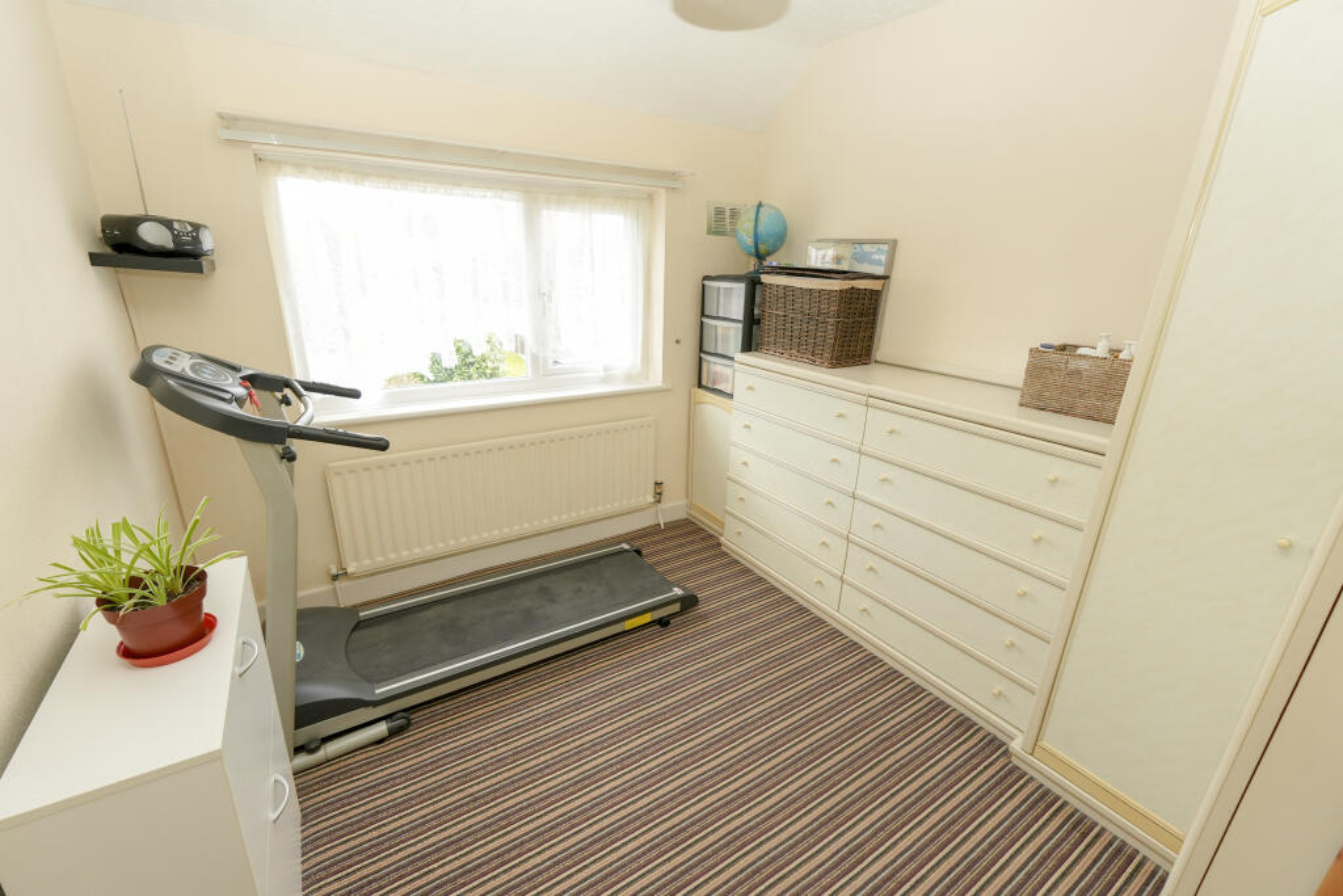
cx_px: 672
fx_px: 560
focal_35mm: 15
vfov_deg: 77.3
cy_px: 448
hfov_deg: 100.4
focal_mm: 10
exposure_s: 1/60
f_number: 4
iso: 200
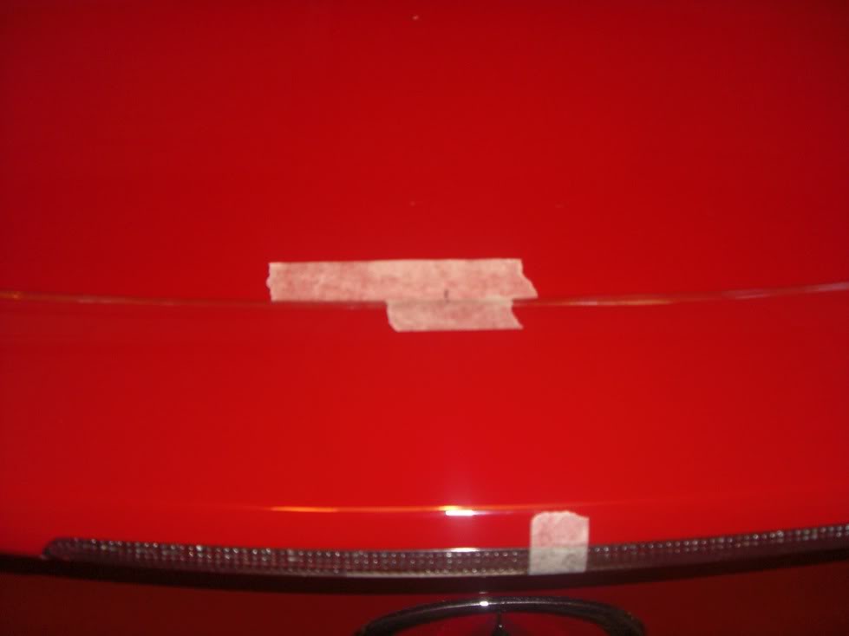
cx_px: 424
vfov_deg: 37.7
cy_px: 318
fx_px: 932
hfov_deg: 49.0
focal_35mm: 38
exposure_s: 1/30
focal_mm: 6.2
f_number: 2.7
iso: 200
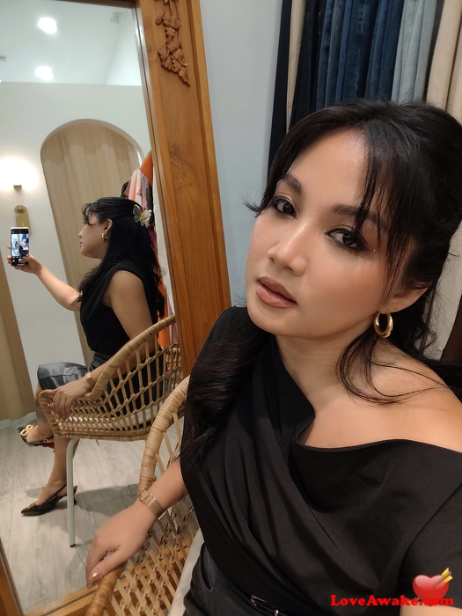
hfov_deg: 63.4
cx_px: 231
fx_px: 374
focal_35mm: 21
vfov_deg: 79.0
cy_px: 308
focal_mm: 2.23
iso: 162
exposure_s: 1/40
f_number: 2.2
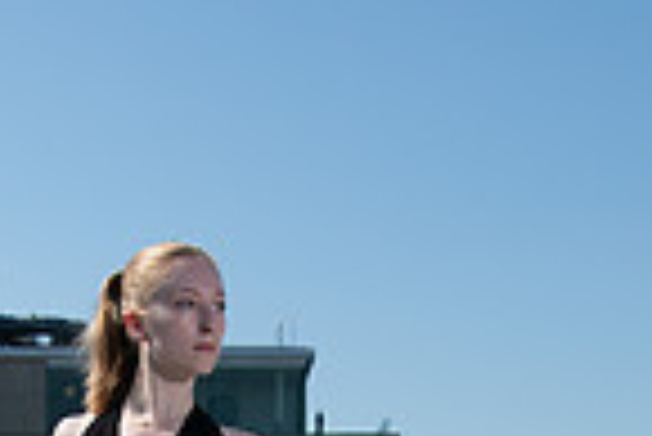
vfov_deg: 13.2
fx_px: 1759
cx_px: 171
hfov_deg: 20.9
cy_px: 703
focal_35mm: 97
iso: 200
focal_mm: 24
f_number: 4
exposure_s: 1/3200
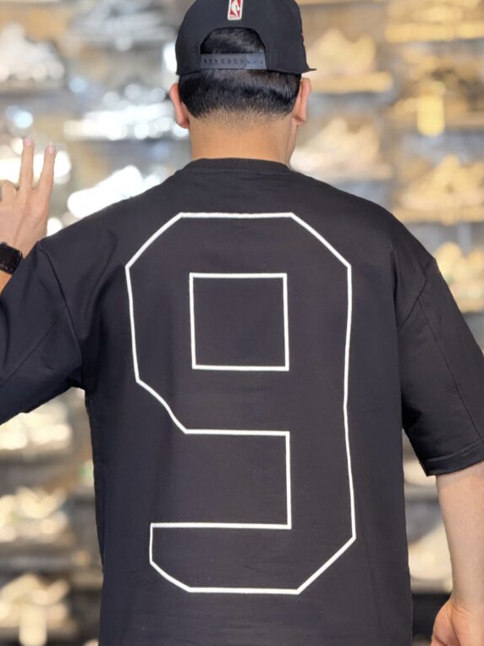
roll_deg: +0.4
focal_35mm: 161
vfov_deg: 12.3
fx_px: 3002
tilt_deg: -2.6
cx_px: 243
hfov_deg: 9.2
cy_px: 378
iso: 640
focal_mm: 15.66
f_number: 2.8
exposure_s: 1/100
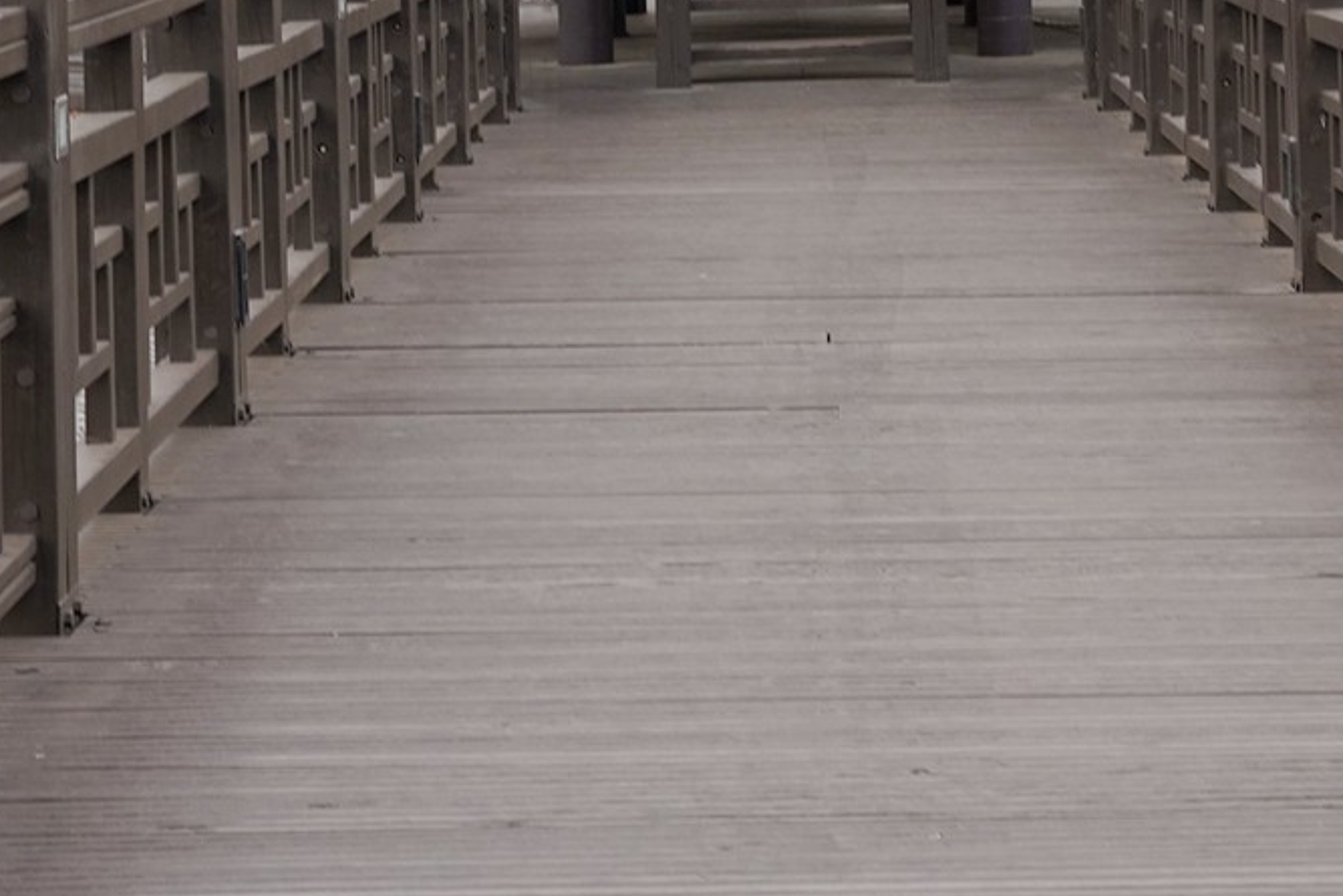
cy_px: -310
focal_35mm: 105
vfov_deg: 12.6
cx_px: 761
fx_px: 3918
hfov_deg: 19.4
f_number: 8
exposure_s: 1/100
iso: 400
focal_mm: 35
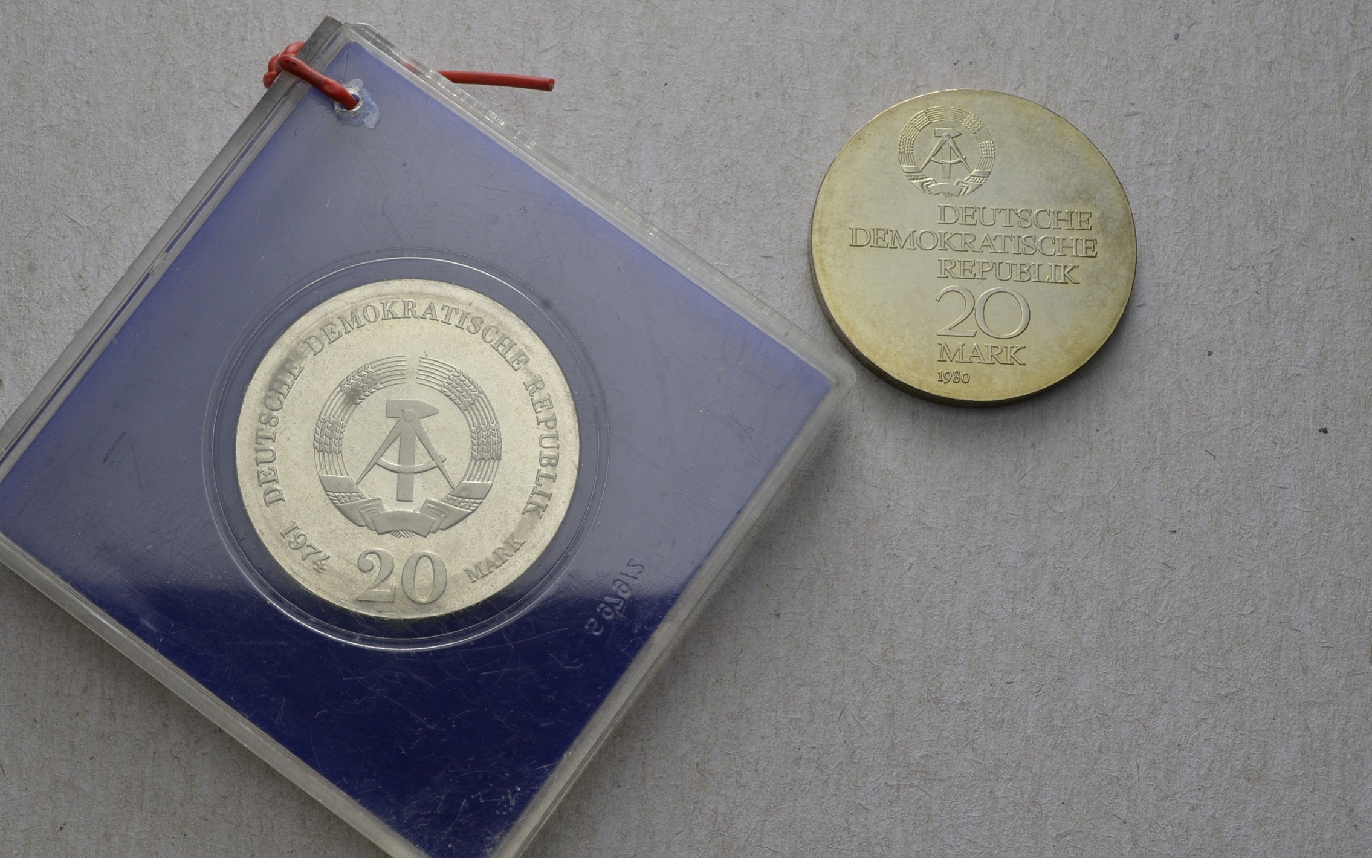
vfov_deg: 24.4
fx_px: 1982
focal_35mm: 53
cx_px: 632
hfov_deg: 38.2
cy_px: 457
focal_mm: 32
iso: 400
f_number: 14
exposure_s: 1/250
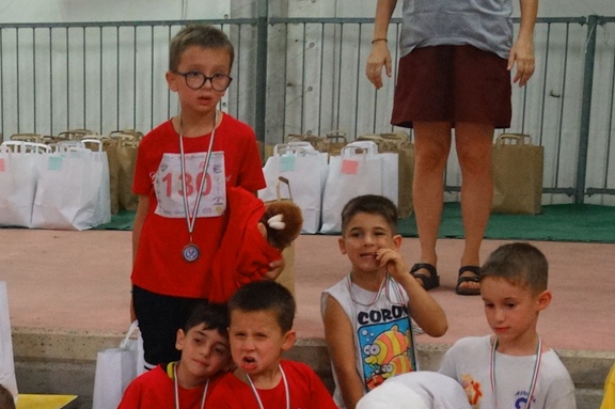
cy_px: 477
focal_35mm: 90
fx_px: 1536
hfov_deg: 21.9
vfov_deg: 14.7
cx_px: 23
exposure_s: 1/125
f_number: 3.5
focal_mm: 18
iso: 2000
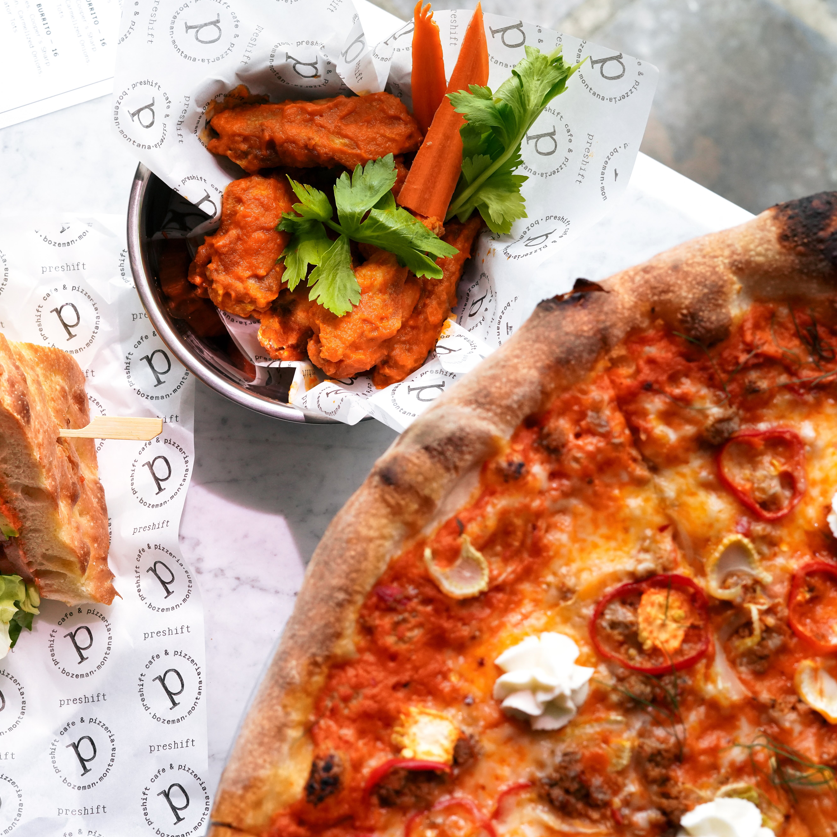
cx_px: 244
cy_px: 419
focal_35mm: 64
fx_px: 1751
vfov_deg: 26.9
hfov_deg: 26.6
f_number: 7.1
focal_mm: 50
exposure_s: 1/640
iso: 2500
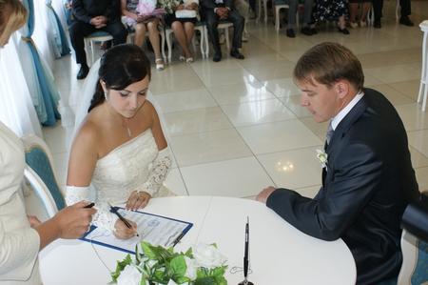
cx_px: 214
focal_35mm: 42
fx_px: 499
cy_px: 142
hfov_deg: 46.4
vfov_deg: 31.8
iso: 400
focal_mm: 28
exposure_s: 1/60
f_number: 5
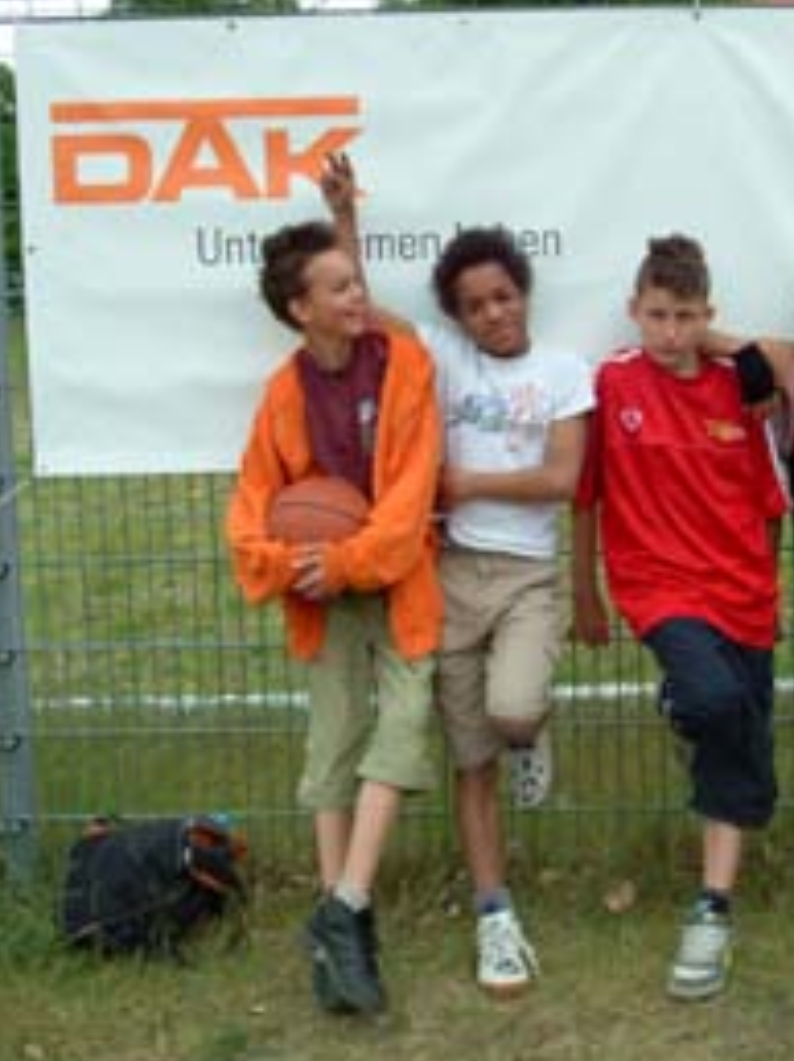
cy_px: 477
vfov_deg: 36.3
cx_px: 580
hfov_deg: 27.2
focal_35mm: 53
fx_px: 1619
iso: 400
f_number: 9.5
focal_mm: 21
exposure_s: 1/350
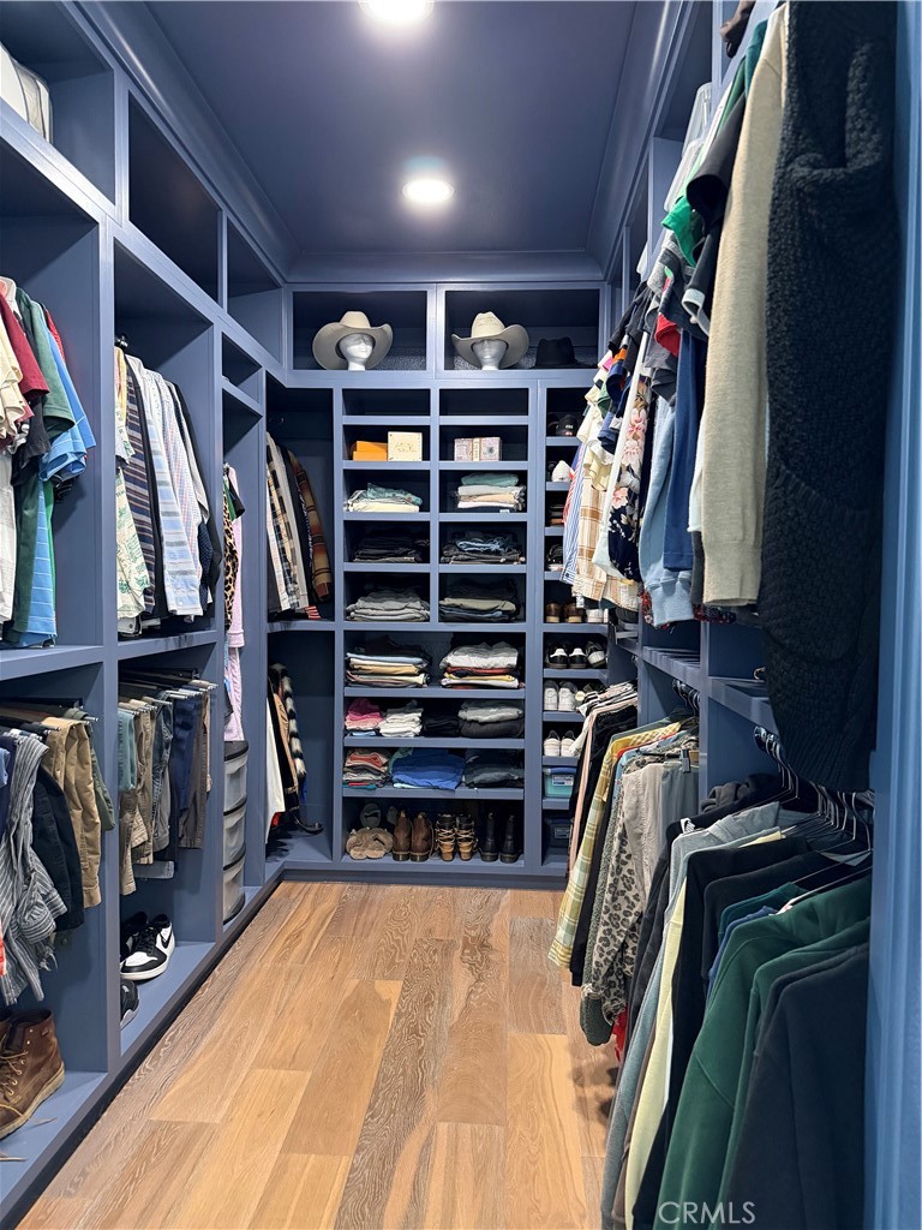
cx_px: 461
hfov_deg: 56.8
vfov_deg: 71.6
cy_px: 615
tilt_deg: -2.1
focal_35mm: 24
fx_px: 852
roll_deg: -0.4
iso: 800
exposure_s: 1/60
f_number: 1.78
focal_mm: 6.76
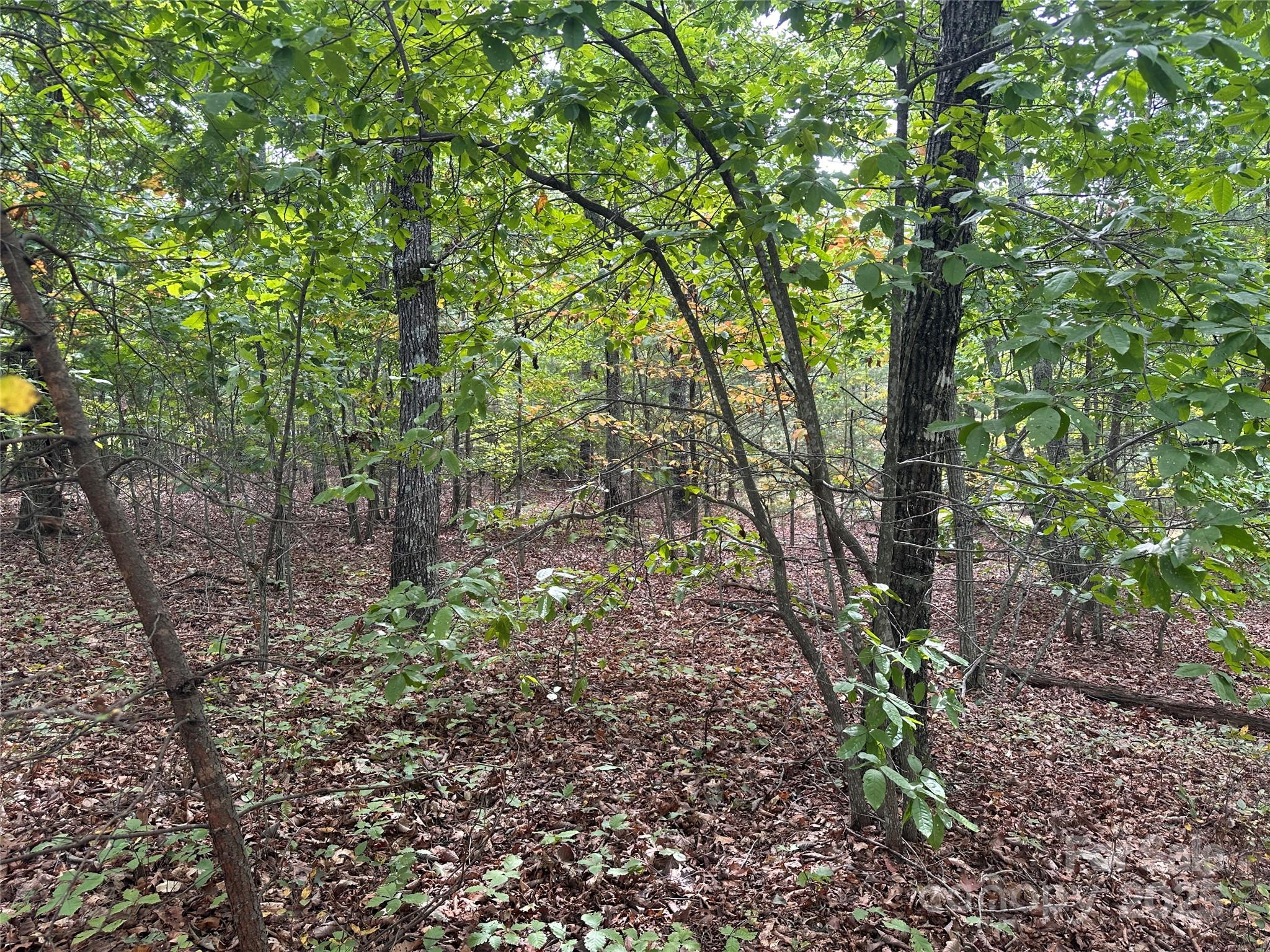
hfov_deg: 71.6
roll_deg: +3.1
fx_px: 881
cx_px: 635
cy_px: 476
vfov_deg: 56.8
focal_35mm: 24
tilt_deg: -1.5
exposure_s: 1/122
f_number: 1.78
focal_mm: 6.86
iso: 64
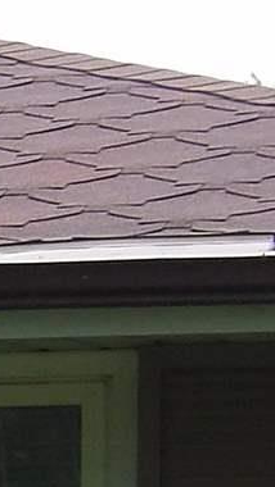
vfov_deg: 5.3
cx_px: -1061
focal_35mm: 405
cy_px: 655
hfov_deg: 2.9
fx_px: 5246
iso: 100
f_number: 3.8
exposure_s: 1/314
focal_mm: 8.2
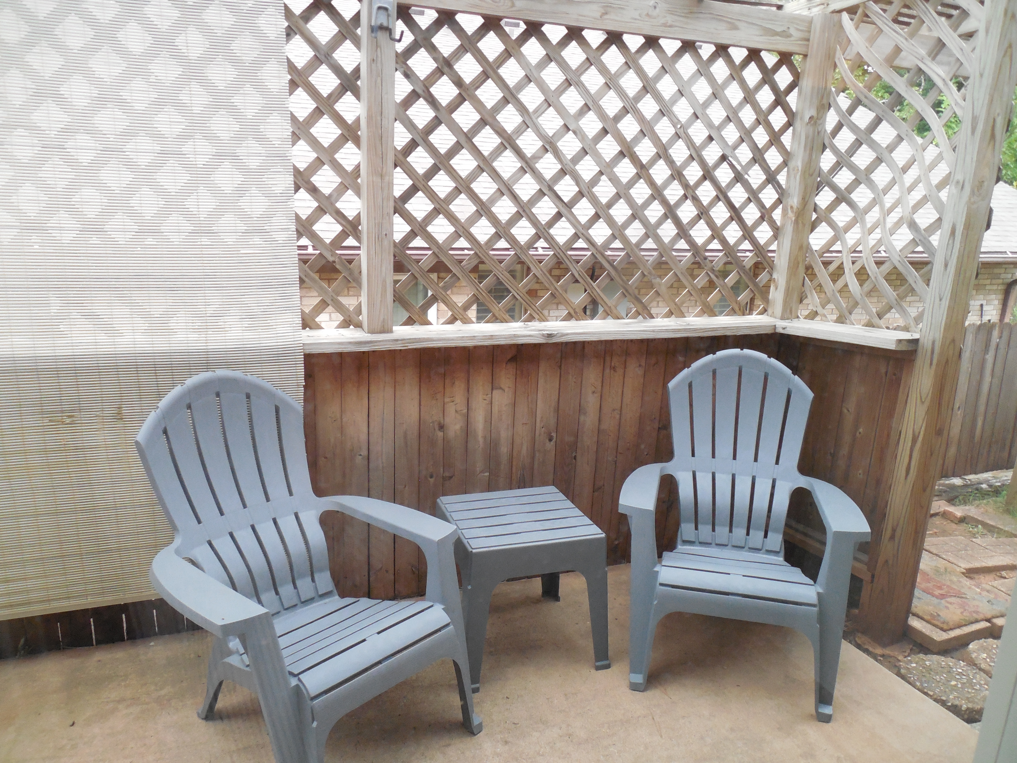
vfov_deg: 54.9
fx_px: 734
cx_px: 508
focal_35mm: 25
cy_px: 382
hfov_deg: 69.4
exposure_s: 1/250
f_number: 3.3
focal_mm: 4.5
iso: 400
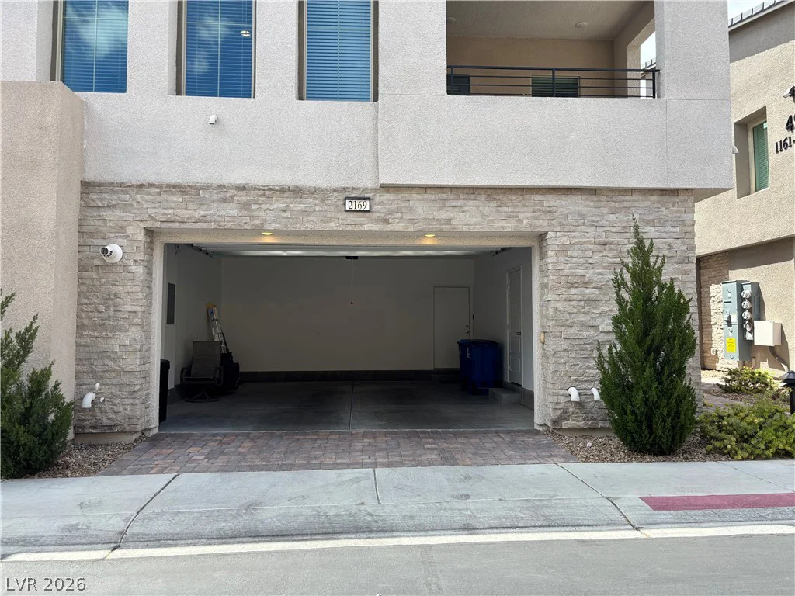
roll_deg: -0.7
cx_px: 398
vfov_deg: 53.1
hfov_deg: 67.3
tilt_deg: +3.9
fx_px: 597
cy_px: 298
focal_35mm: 26
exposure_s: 1/1139
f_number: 1.6
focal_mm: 5.96
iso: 50
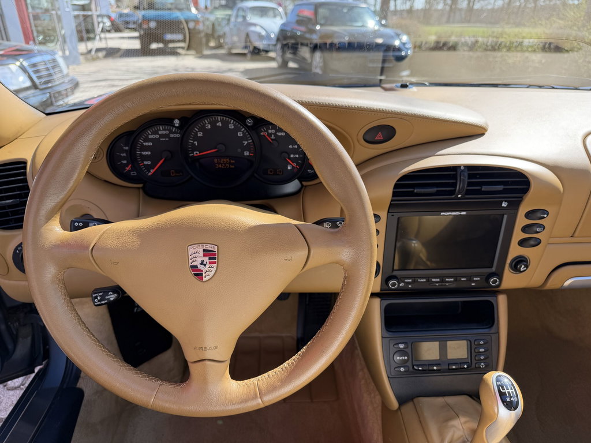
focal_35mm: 24
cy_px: 222
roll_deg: -0.1
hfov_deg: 71.6
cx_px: 296
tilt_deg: -25.5
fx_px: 410
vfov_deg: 56.8
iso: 80
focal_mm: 6.76
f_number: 1.78
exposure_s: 1/584
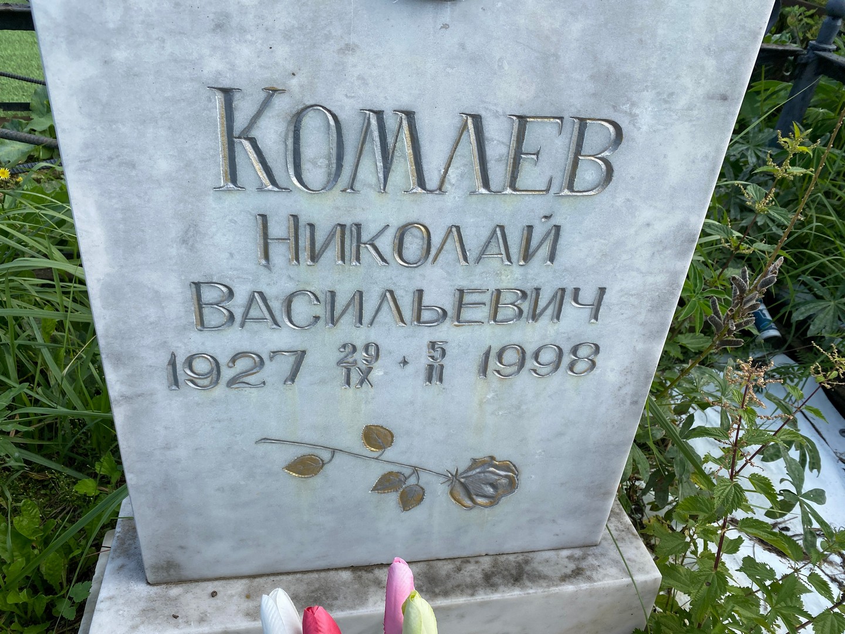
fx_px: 635
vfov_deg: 53.1
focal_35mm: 26
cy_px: 317
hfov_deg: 67.3
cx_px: 422
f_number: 1.8
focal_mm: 4.25
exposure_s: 1/1016
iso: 32
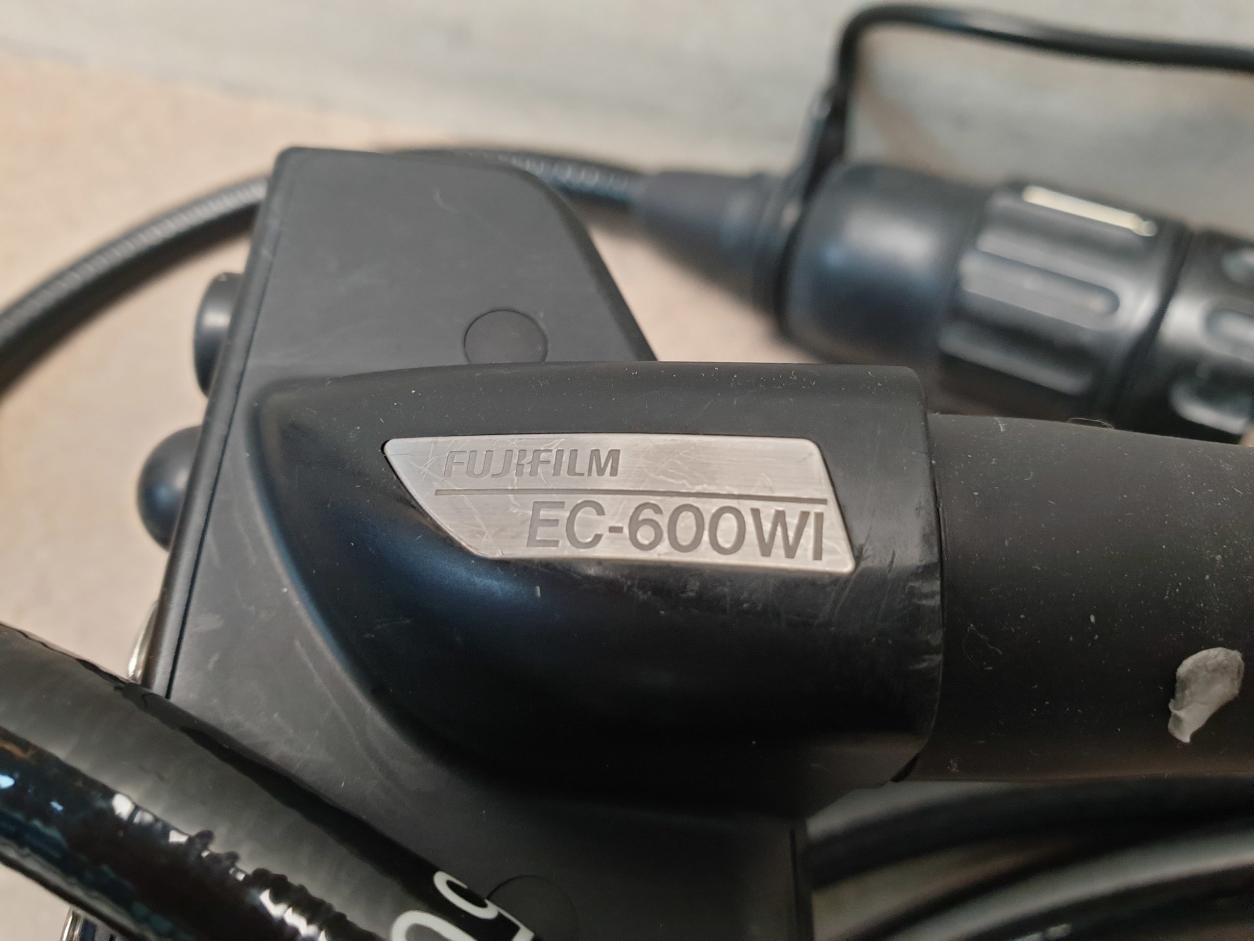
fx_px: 942
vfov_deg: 53.1
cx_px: 627
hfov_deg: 67.3
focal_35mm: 26
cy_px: 470
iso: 250
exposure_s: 1/50
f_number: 2.4
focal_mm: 4.3
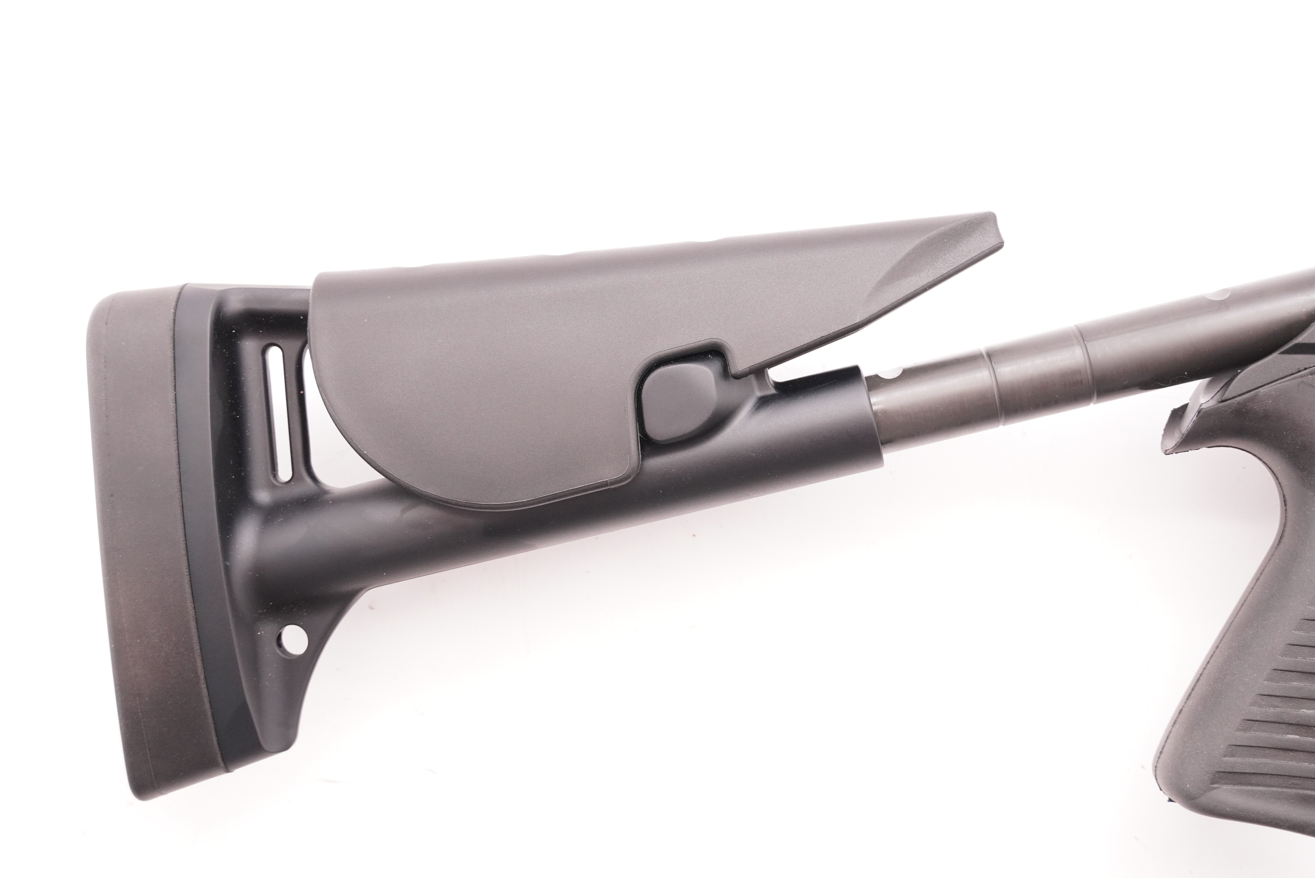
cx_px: 658
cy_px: 439
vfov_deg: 28.1
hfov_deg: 41.1
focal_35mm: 48
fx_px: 1754
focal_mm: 32
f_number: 5.6
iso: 1250
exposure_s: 1/125
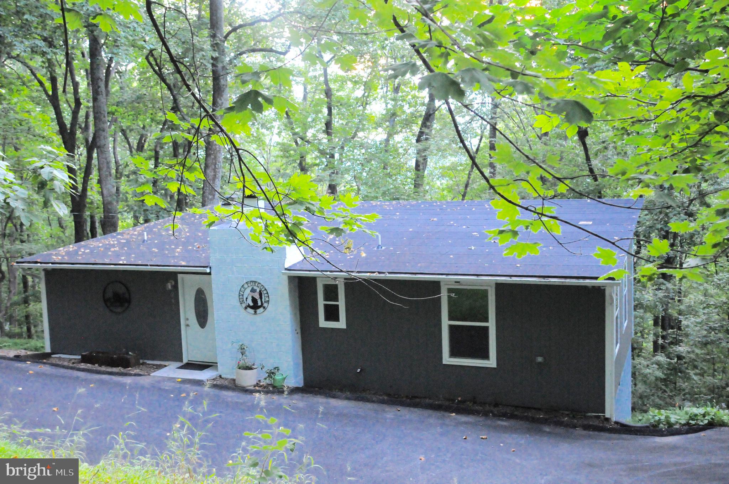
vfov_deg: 34.1
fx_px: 789
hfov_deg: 49.6
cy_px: 242
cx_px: 364
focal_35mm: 39
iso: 3200
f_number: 4.5
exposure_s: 1/80
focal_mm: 26
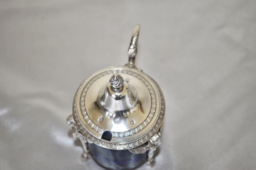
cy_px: 85
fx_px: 554
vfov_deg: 17.4
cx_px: 128
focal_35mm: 78
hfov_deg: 26.0
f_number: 5.6
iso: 200
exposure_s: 1/30
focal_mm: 52
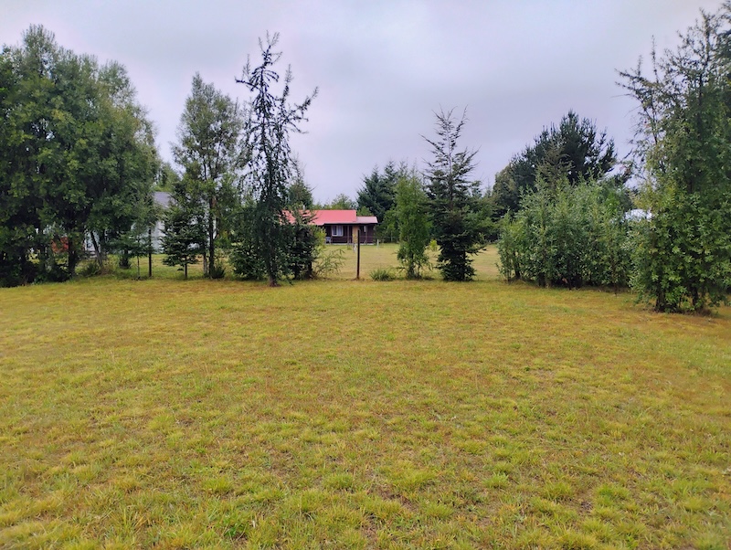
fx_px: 592
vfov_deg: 49.8
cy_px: 275
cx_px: 366
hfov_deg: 63.4
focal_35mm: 28
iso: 100
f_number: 1.8
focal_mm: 4.26
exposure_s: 1/982
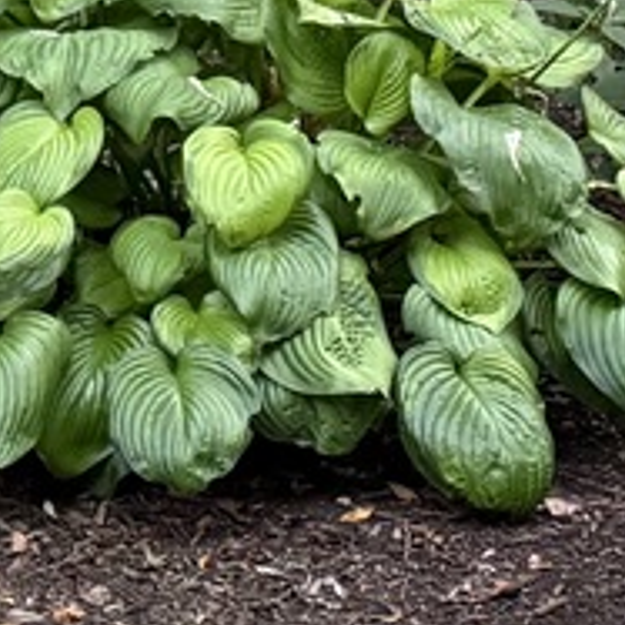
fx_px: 3330
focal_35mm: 163
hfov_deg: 8.6
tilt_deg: -15.4
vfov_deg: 10.7
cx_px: -1350
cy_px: 247
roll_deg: +0.5
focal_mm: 6.76
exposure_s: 1/60
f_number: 1.78
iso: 640
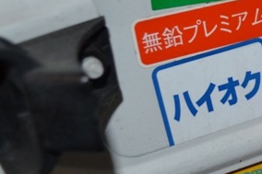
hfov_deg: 17.3
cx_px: 391
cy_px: 34
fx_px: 778
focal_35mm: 107
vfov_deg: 12.7
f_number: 3.8
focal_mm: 22
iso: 180
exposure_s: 1/60
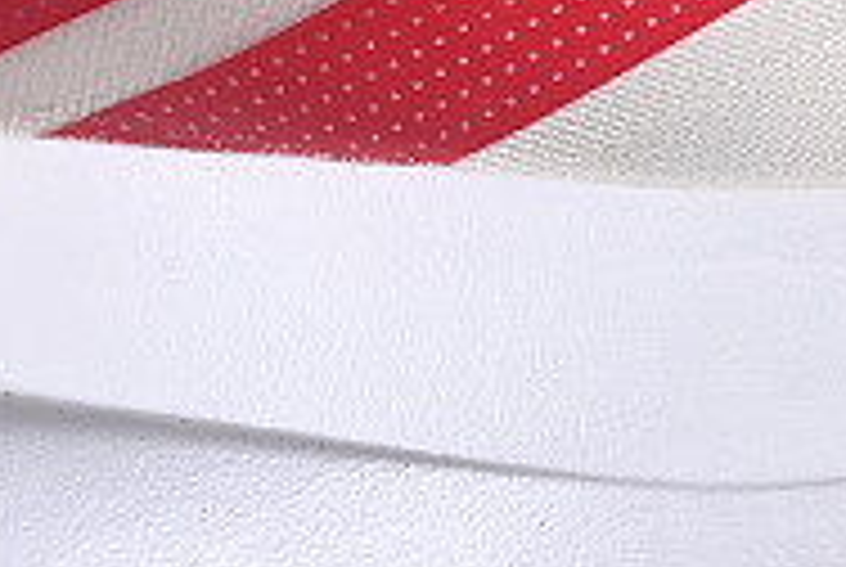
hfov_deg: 4.8
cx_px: 76
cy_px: -360
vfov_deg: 3.2
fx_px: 10121
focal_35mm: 430
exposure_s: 1/80
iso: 160
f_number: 8
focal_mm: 50
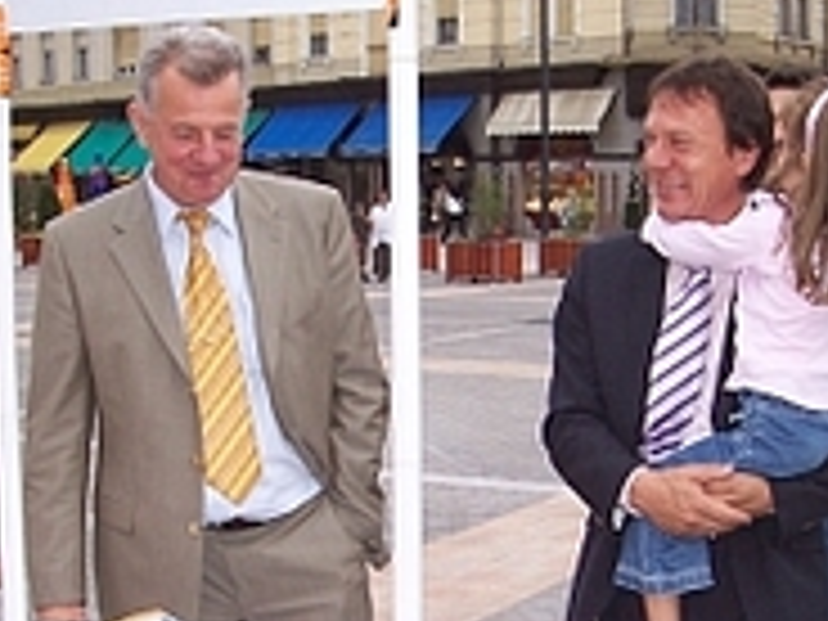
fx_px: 1770
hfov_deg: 26.3
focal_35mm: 74
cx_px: 450
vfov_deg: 19.8
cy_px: 464
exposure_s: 1/125
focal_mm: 5.6
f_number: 2.7
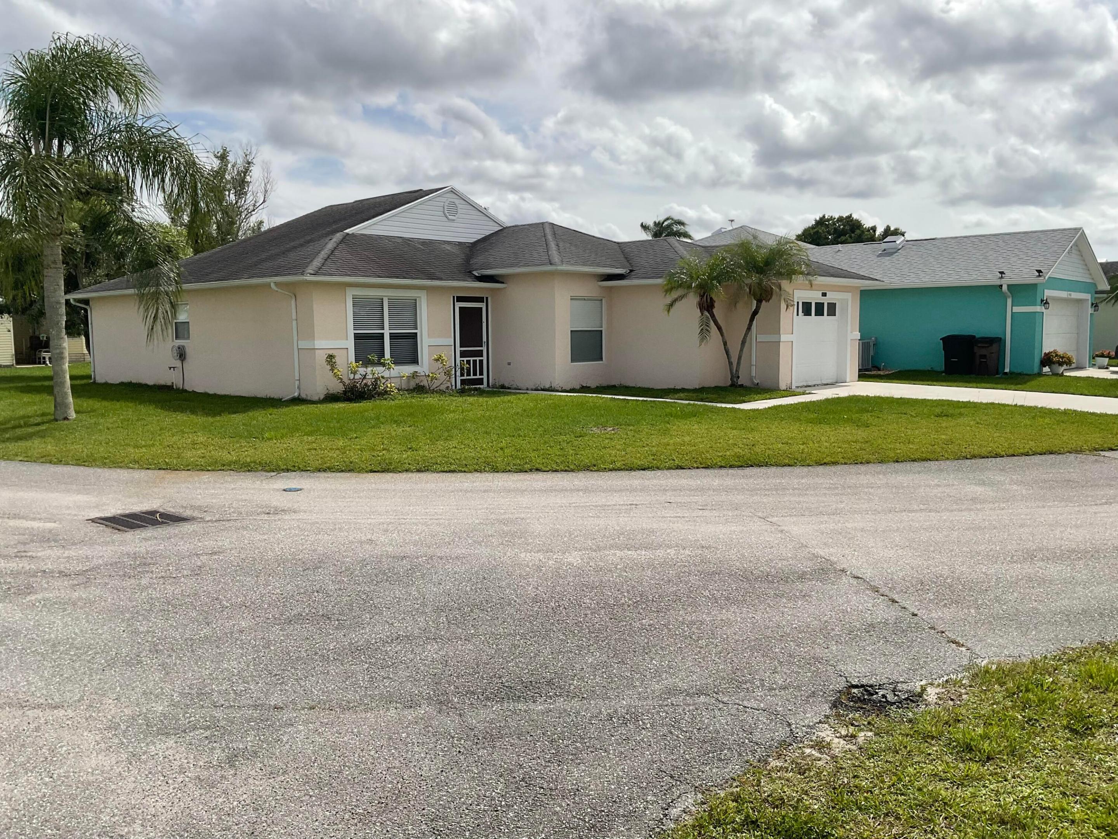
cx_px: 559
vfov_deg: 48.2
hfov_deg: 61.7
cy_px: 420
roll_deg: +0.6
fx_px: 937
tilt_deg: -6.4
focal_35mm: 29
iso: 20
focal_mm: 3
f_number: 1.8
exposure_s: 1/3788
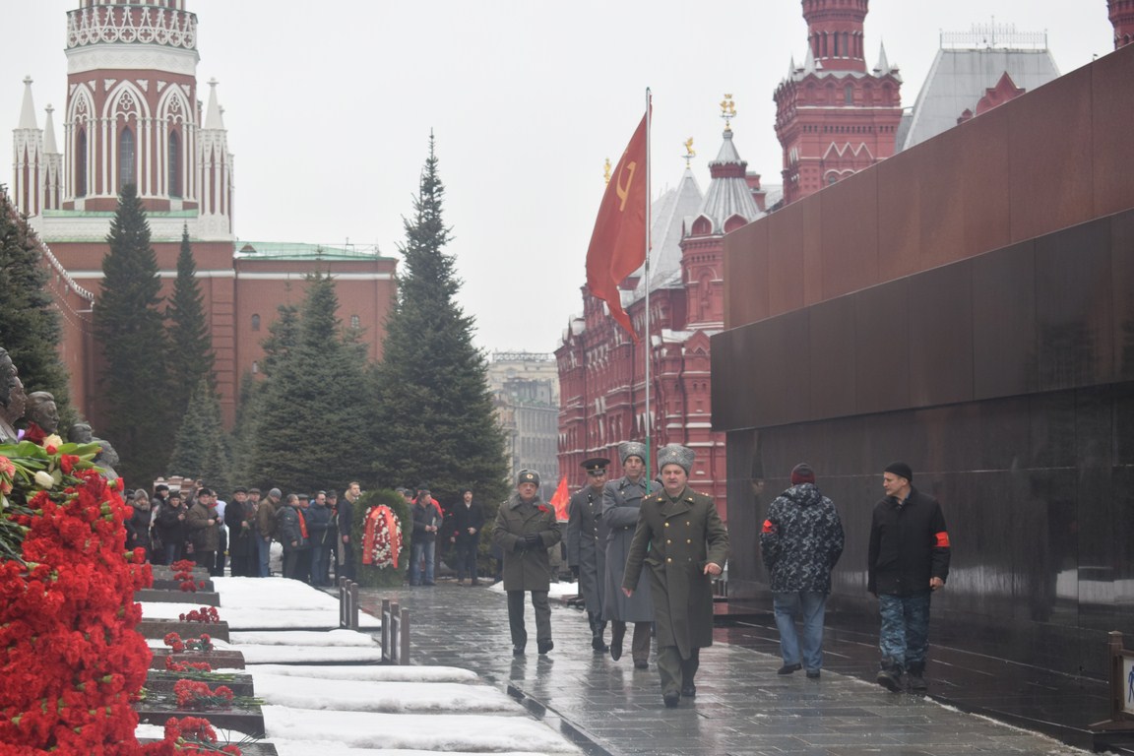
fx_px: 2599
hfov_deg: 24.6
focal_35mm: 82
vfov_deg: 16.6
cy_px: 378
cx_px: 567
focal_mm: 55
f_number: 6.3
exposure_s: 1/160
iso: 400
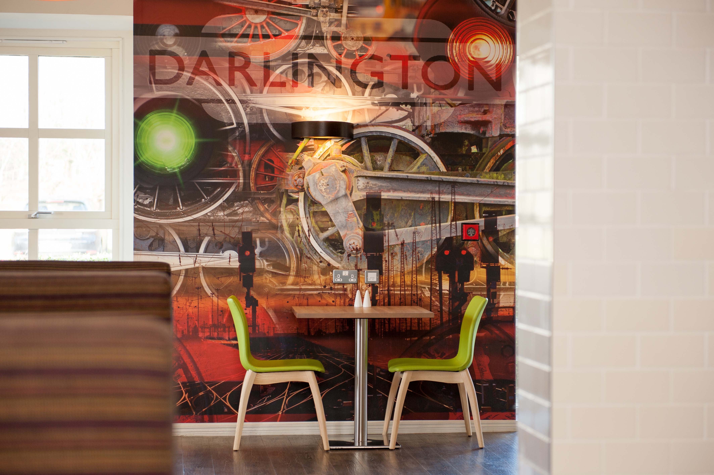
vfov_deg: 19.4
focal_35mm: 70
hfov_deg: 28.9
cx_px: 357
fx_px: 1387
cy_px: 238
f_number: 2.8
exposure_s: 1/100
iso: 400
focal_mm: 70
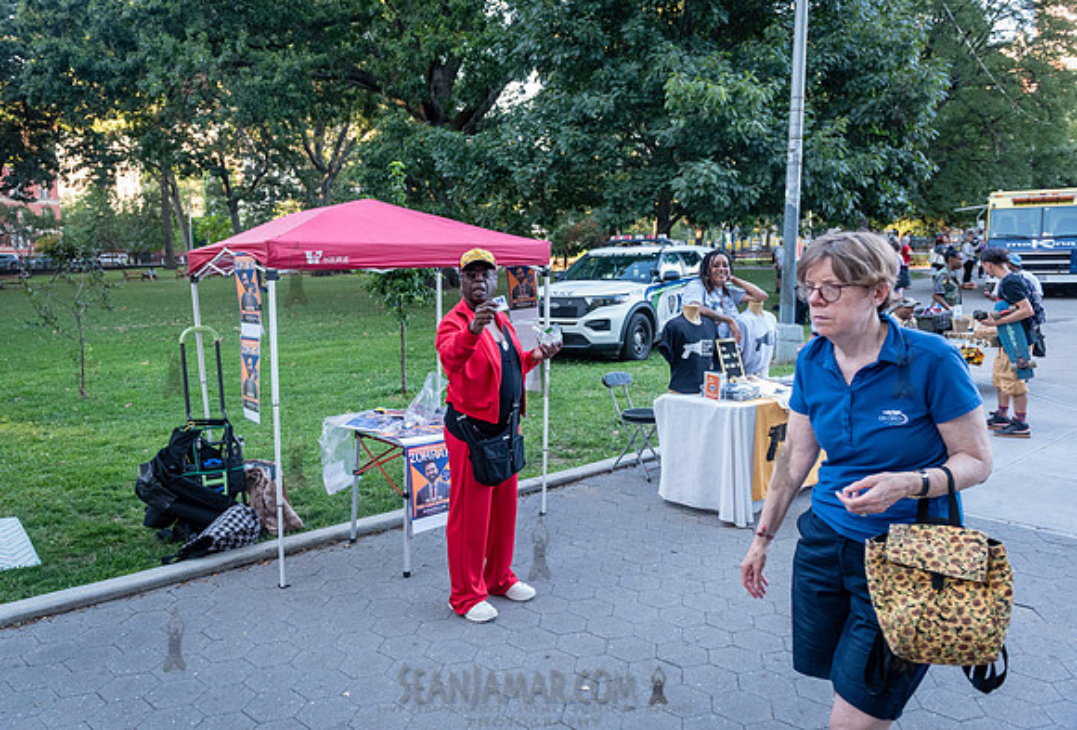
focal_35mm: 27
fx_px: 797
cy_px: 331
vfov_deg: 49.1
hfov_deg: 67.9
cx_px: 479
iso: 2000
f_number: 3.5
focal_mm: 24
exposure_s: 1/250
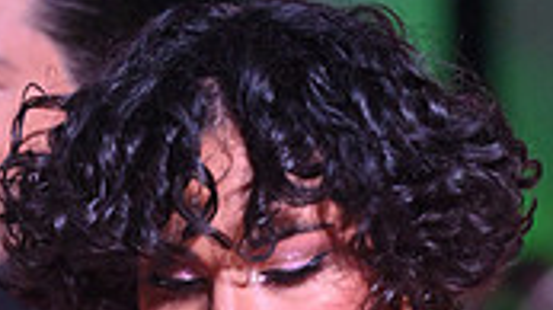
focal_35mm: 493
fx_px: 7223
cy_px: 783
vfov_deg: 2.4
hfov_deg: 4.4
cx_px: 107
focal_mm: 140
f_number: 5
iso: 4000
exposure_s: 1/500
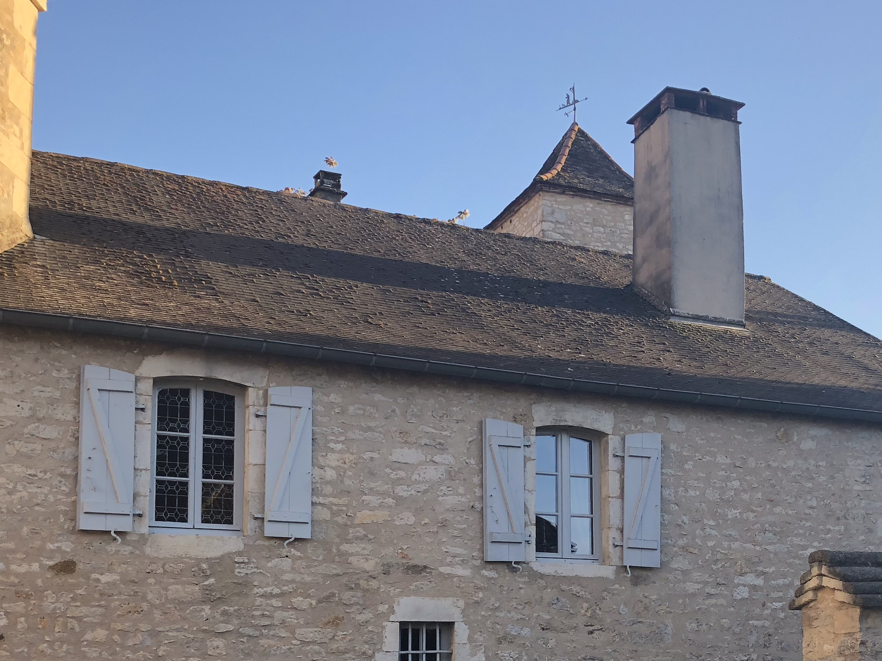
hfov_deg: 38.0
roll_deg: +1.3
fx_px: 1274
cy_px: 550
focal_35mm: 50
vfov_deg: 28.4
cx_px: 543
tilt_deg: +6.5
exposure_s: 1/378
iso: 20
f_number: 1.8
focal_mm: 4
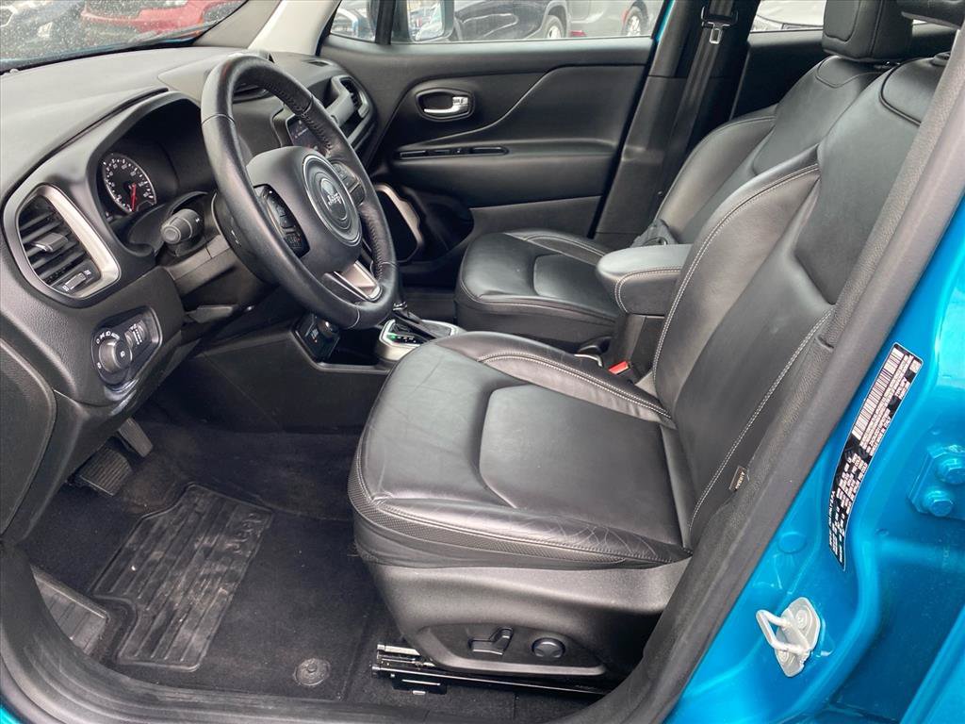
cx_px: 482
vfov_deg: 53.1
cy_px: 362
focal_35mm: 26
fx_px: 725
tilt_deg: -29.0
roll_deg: +0.3
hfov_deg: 67.3
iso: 80
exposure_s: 1/122
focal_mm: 4.25
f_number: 1.8
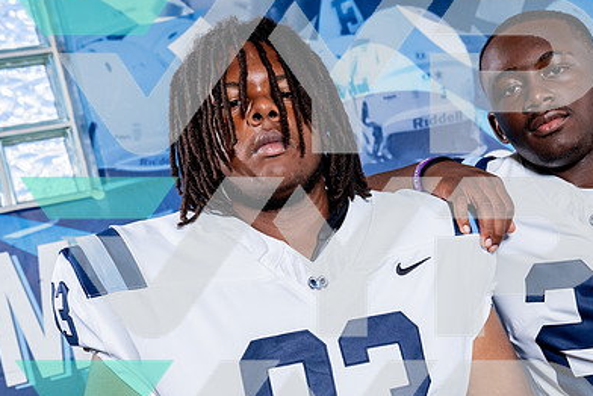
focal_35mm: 70
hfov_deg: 28.6
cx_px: 405
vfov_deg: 19.4
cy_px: 258
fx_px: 1154
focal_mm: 46
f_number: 5.6
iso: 100
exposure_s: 1/250
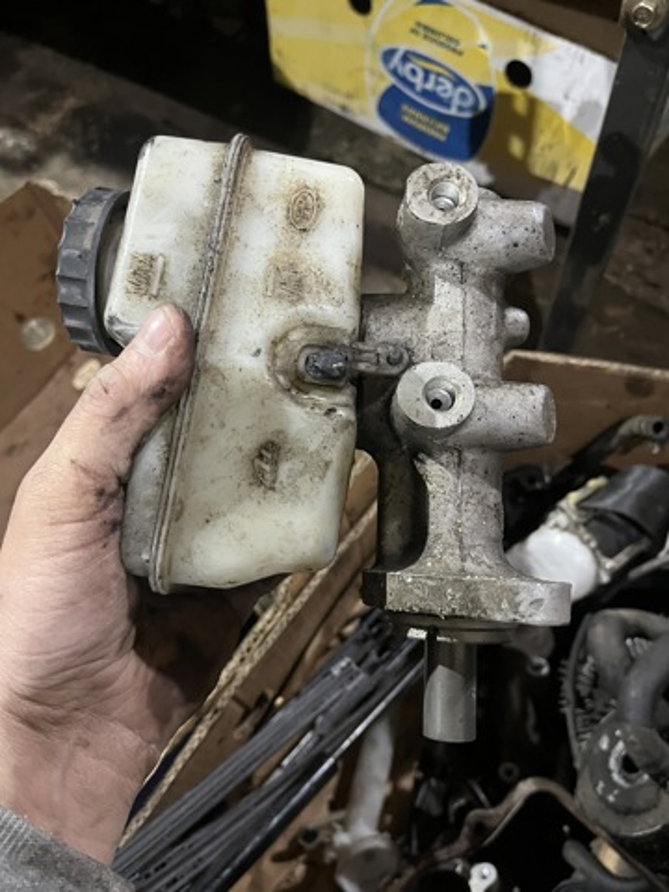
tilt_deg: -63.5
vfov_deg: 67.3
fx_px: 670
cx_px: 334
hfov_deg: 53.1
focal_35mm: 26
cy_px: 446
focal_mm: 5.1
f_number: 1.6
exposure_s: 1/33
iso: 640
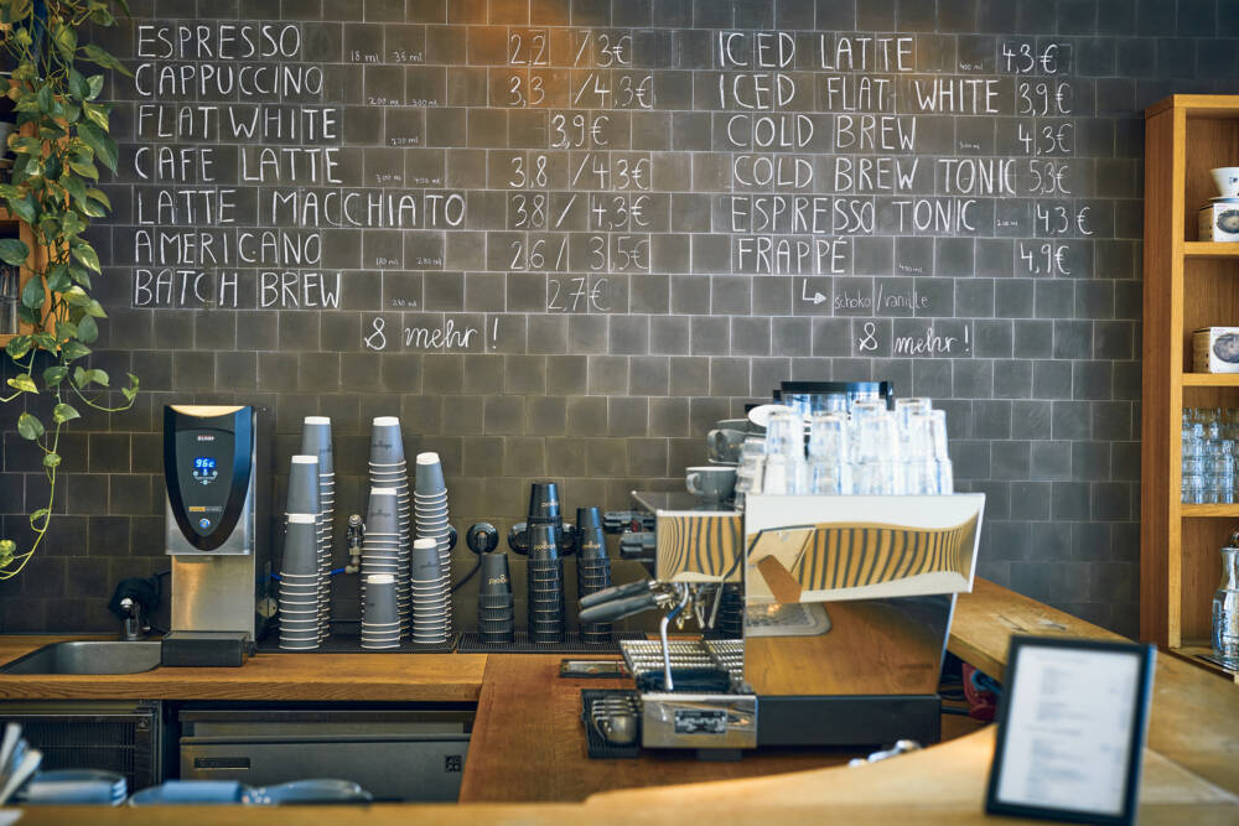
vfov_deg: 27.0
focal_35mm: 50
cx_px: 620
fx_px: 1721
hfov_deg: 39.6
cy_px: 413
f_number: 3.2
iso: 1600
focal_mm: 50
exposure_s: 1/100
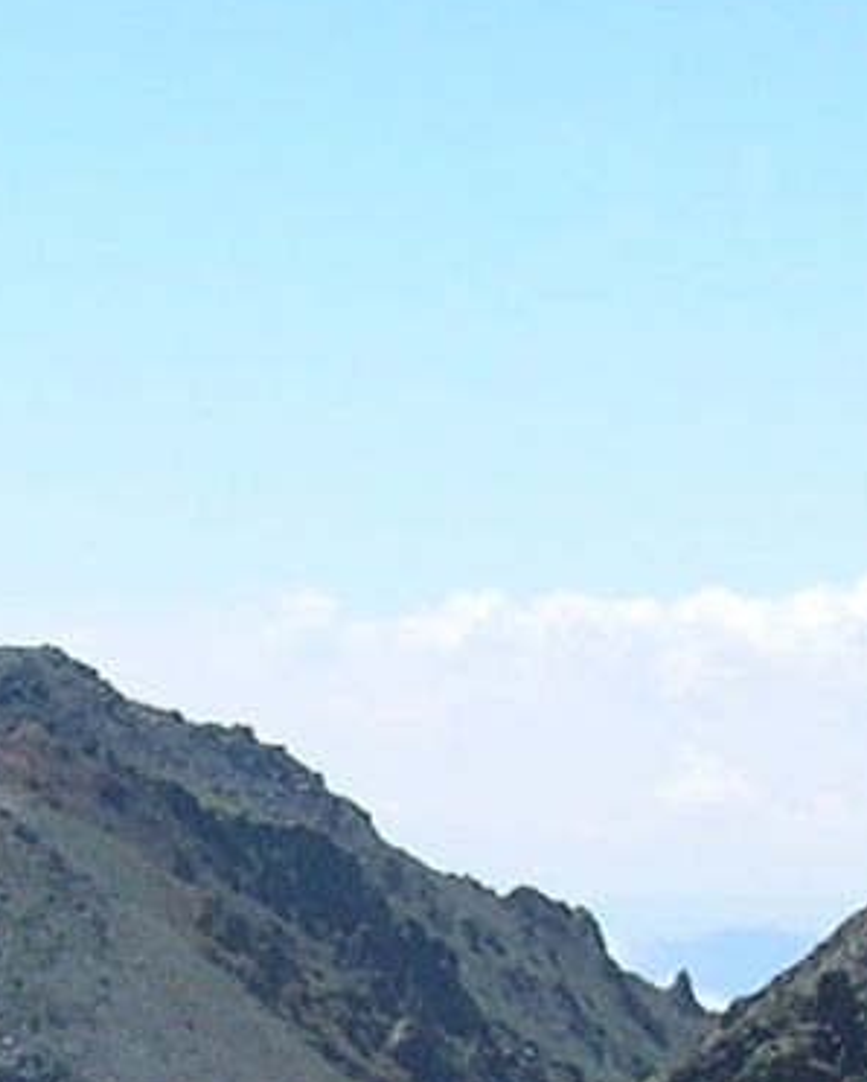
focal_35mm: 247
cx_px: 259
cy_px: 1303
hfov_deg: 6.3
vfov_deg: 7.8
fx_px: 7916
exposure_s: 1/312
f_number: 5.4
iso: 50
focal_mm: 7.7
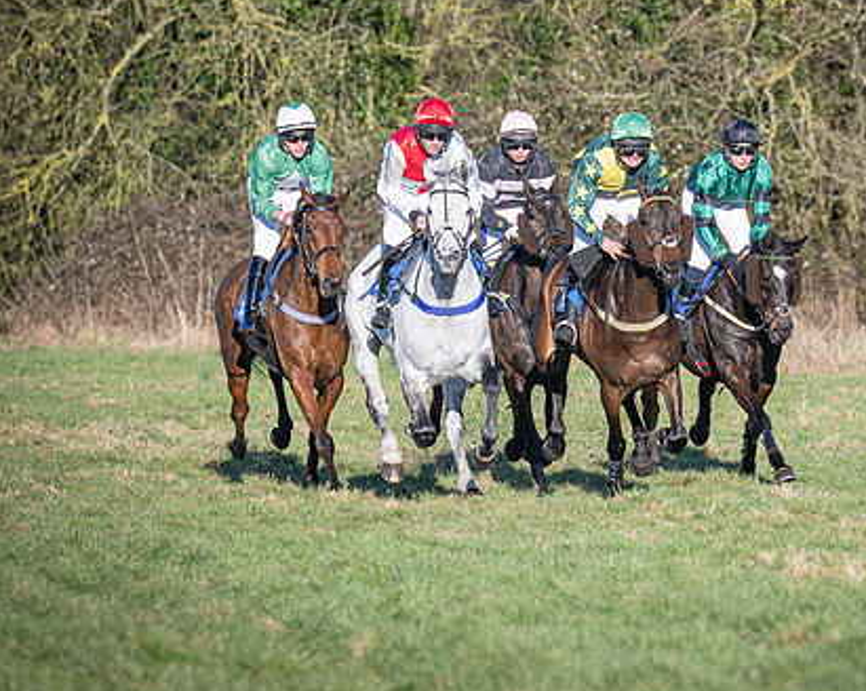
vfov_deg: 3.0
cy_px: 362
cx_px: 589
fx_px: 12982
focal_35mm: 507
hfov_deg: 3.8
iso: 200
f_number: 4
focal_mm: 200
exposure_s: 1/1600
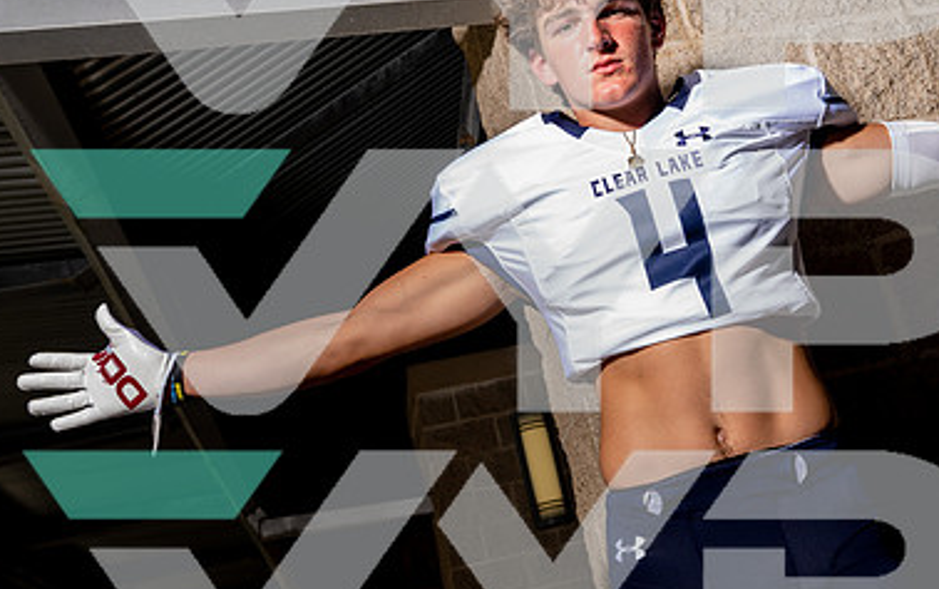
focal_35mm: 50
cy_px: 282
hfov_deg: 39.5
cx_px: 663
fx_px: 1281
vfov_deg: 25.9
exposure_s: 1/250
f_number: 8
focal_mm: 32
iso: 100
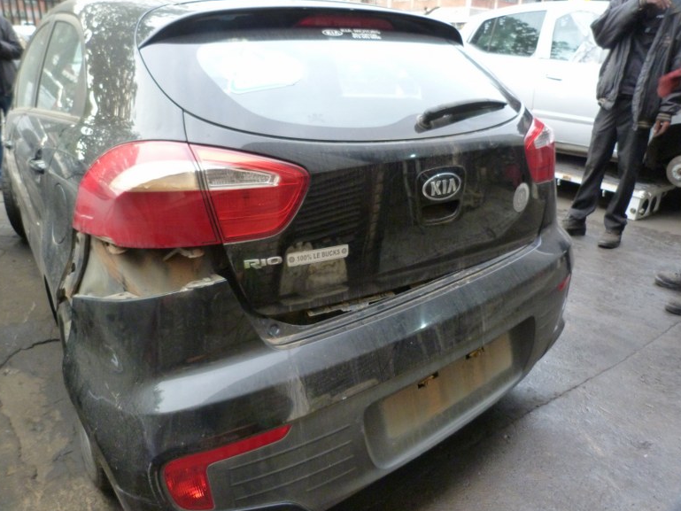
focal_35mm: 26
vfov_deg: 53.1
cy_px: 259
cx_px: 350
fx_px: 512
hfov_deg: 67.3
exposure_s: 1/50
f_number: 2.8
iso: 400
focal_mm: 4.5
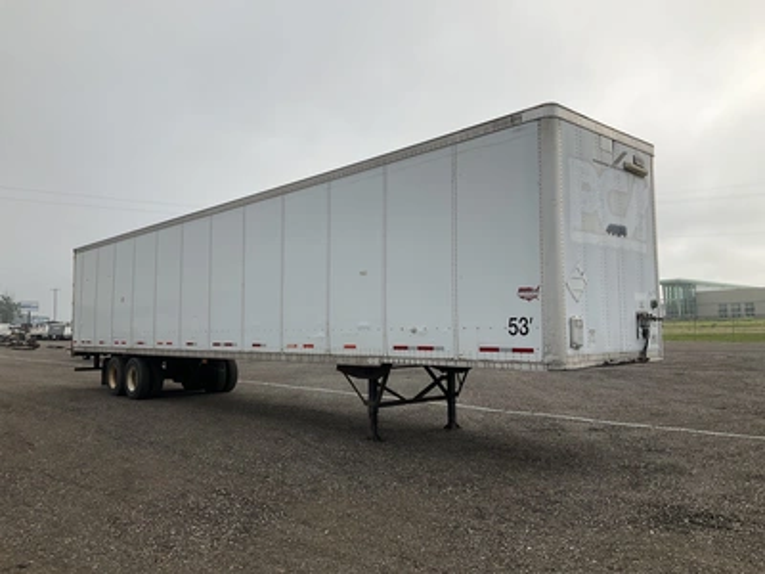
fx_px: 641
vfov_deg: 48.2
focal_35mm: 29
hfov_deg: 61.7
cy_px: 287
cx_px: 382
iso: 25
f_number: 1.8
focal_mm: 3
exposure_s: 1/2801
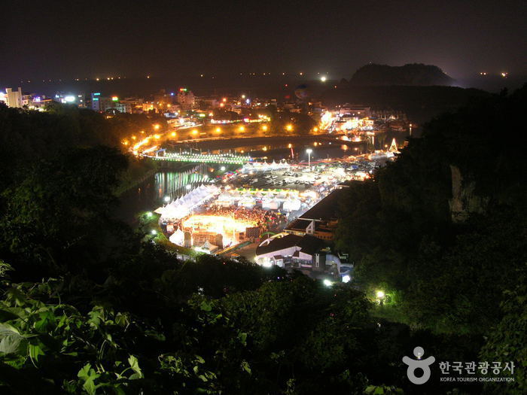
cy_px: 198
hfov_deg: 52.6
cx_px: 264
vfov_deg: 40.7
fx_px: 533
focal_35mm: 35
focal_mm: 8.9
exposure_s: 4
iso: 200
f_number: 5
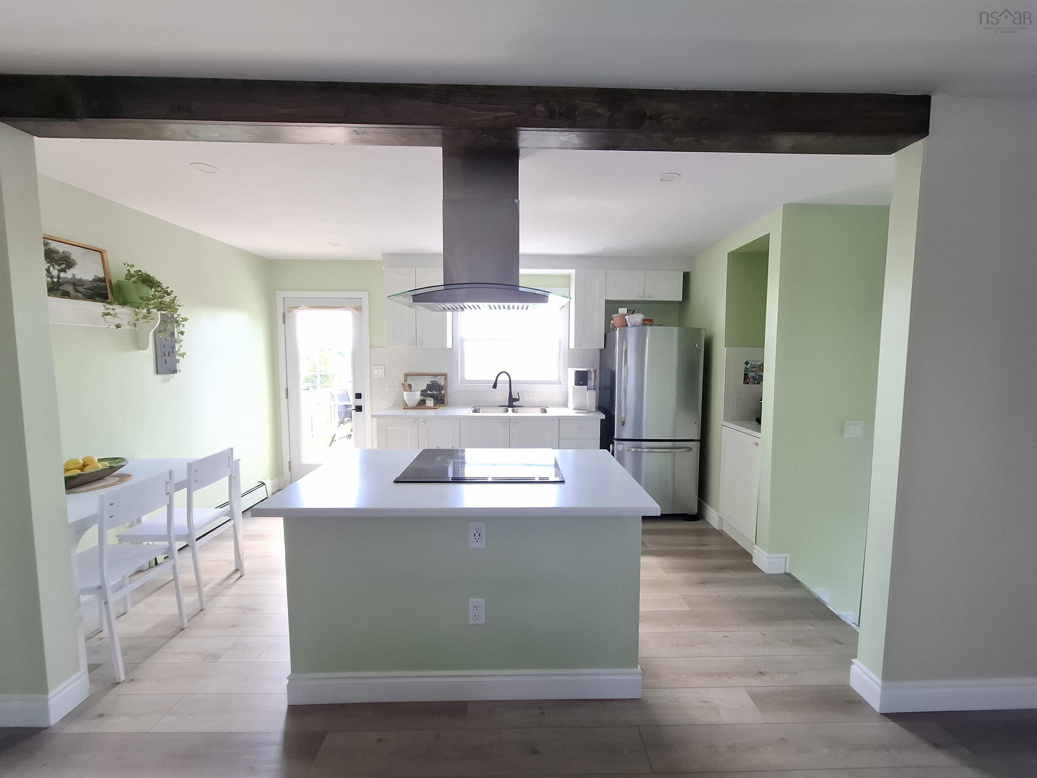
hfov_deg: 106.2
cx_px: 518
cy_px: 389
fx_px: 389
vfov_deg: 89.9
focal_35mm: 13
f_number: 2.2
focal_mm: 1.74
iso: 64
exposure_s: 1/40
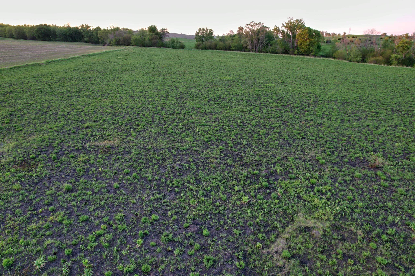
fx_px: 254
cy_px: 138
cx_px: 208
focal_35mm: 22
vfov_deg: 57.2
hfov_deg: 78.6
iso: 100
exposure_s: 1/80
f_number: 2.8
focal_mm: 8.38
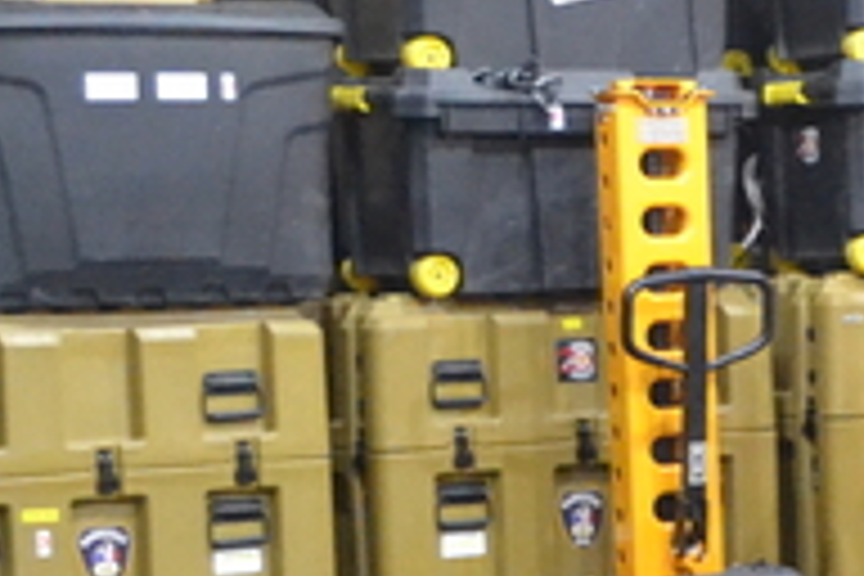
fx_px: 3888
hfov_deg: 11.1
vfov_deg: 8.4
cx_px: 1930
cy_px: 648
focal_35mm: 162
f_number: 3.5
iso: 3200
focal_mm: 18
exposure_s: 1/20
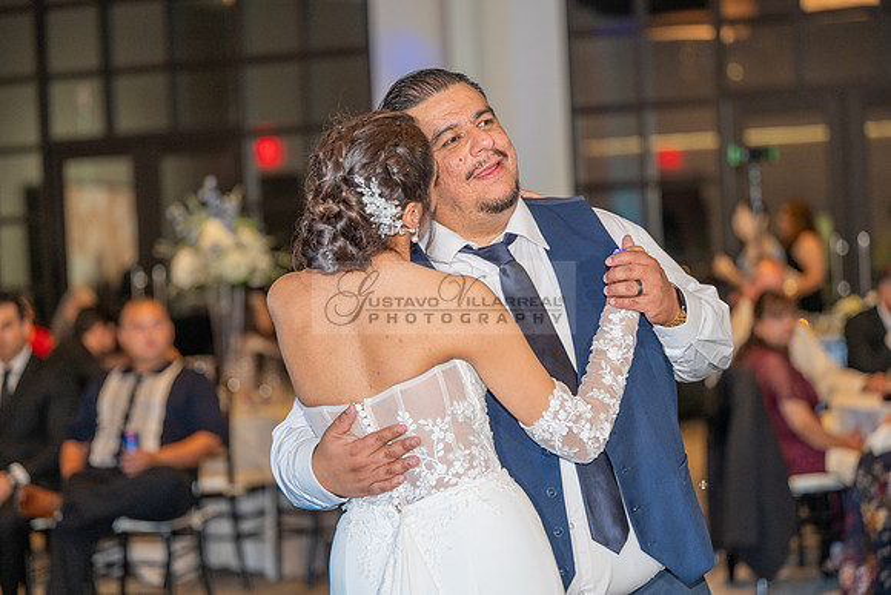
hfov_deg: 22.4
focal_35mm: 91
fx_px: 2253
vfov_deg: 15.0
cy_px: 298
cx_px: 446
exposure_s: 1/125
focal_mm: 91
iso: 1000
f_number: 2.8
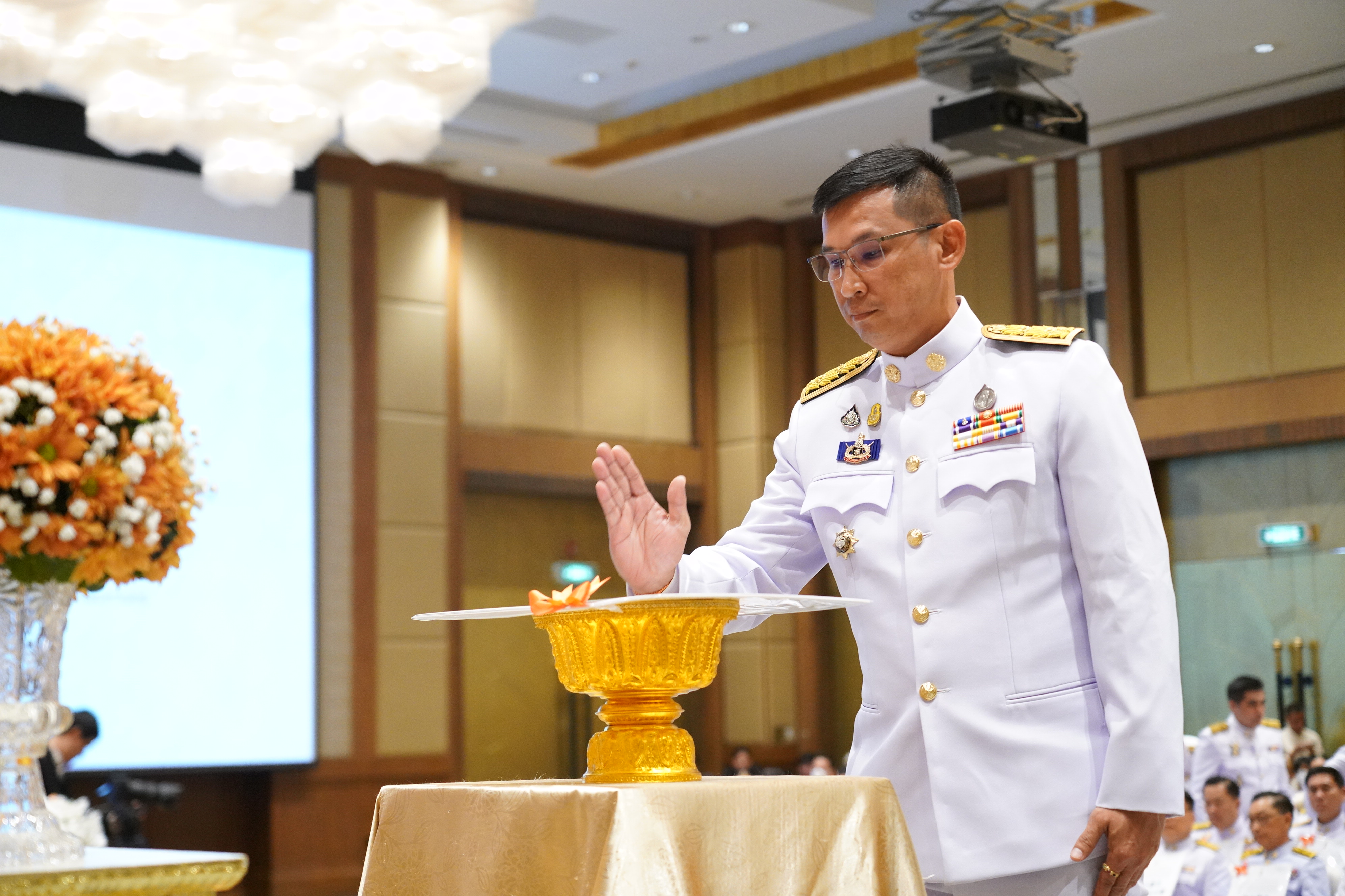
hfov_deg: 32.9
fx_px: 2279
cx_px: 672
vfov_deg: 22.3
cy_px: 448
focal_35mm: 61
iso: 6400
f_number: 4
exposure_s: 1/125
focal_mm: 61
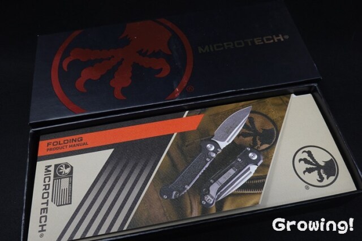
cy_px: 120
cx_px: 181
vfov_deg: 44.9
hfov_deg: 63.7
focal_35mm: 29
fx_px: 291
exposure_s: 1/30
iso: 320
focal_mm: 10.83
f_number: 8
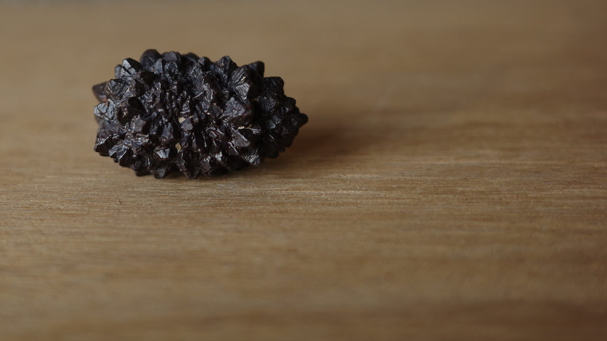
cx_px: 200
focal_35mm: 57
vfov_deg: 20.9
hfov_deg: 36.2
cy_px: 93
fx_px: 917
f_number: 2.8
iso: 200
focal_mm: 26
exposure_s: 1/125
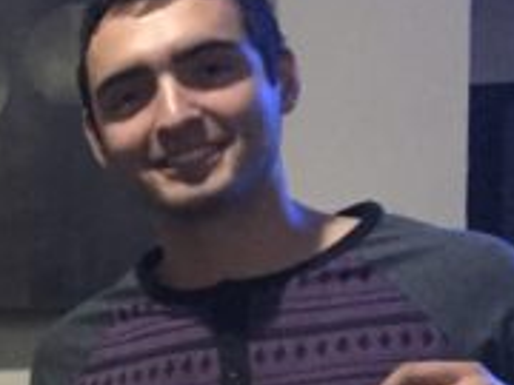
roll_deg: +1.2
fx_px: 1841
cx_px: -514
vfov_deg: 11.6
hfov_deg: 13.6
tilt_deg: -4.4
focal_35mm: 124
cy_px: 510
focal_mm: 4.15
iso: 500
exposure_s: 1/15
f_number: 2.2
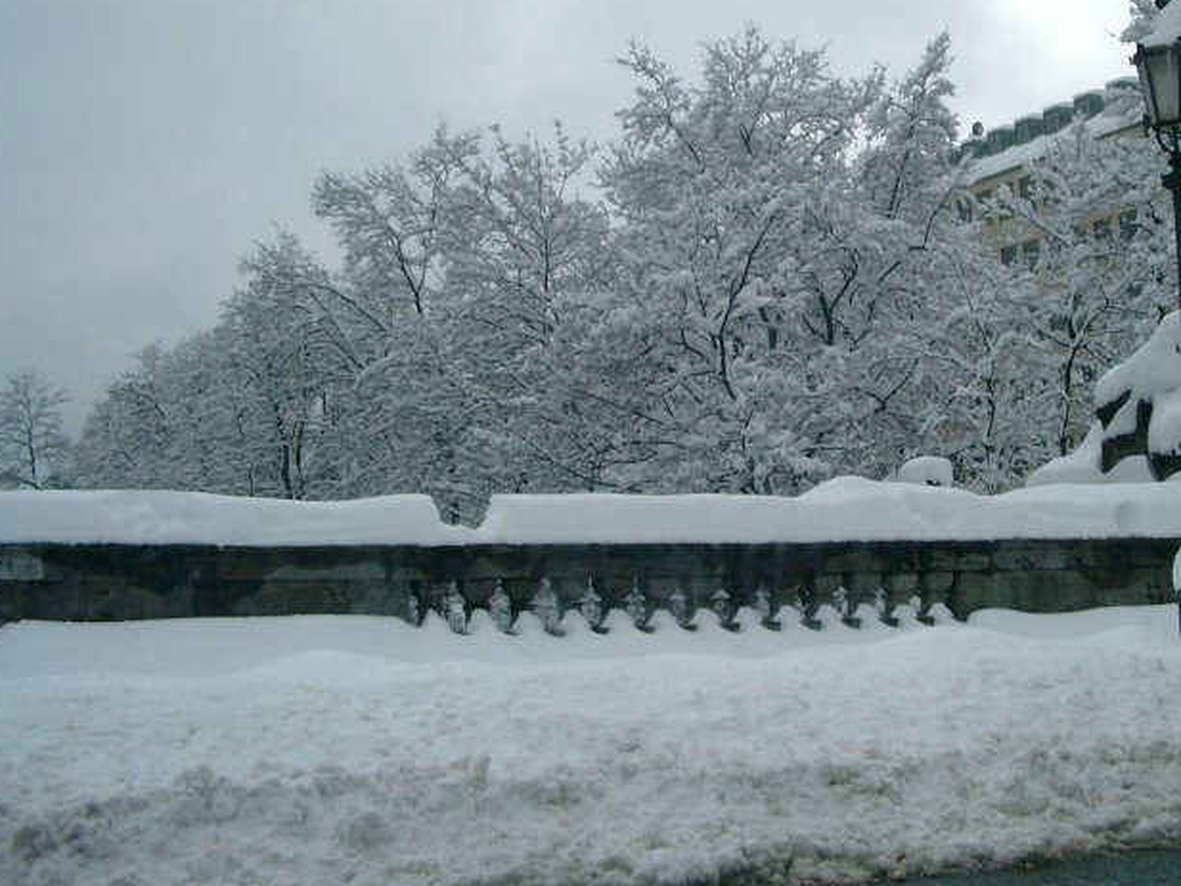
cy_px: 318
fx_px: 1638
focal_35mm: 48
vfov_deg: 30.1
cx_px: 752
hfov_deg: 39.3
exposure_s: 1/2000
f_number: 5
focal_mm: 7.6
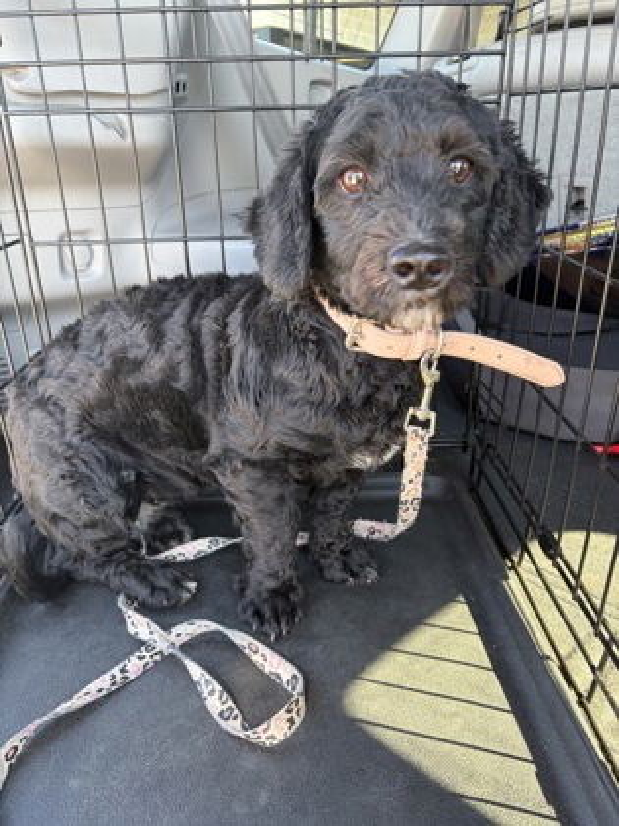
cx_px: 310
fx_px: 620
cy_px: 413
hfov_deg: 53.1
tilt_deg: -20.9
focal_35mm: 26
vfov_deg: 67.3
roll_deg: -0.6
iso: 125
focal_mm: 5.96
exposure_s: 1/111
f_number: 1.6
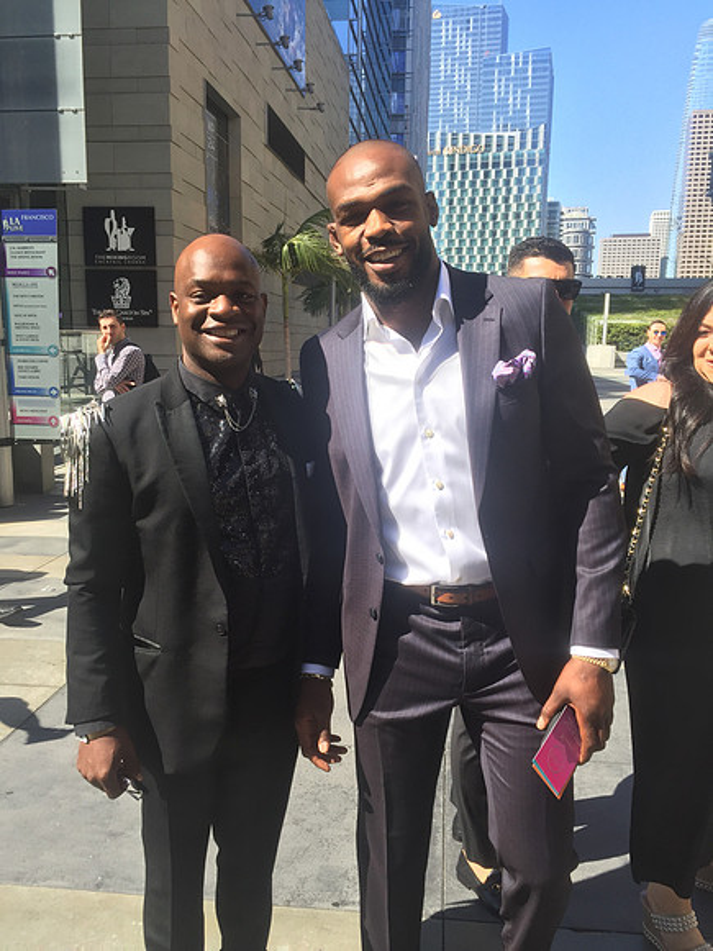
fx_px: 796
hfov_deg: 48.2
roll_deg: -1.1
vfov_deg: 61.7
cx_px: 356
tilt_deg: -7.8
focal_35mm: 29
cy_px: 476
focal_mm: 4.15
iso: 32
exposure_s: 1/746
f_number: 2.2
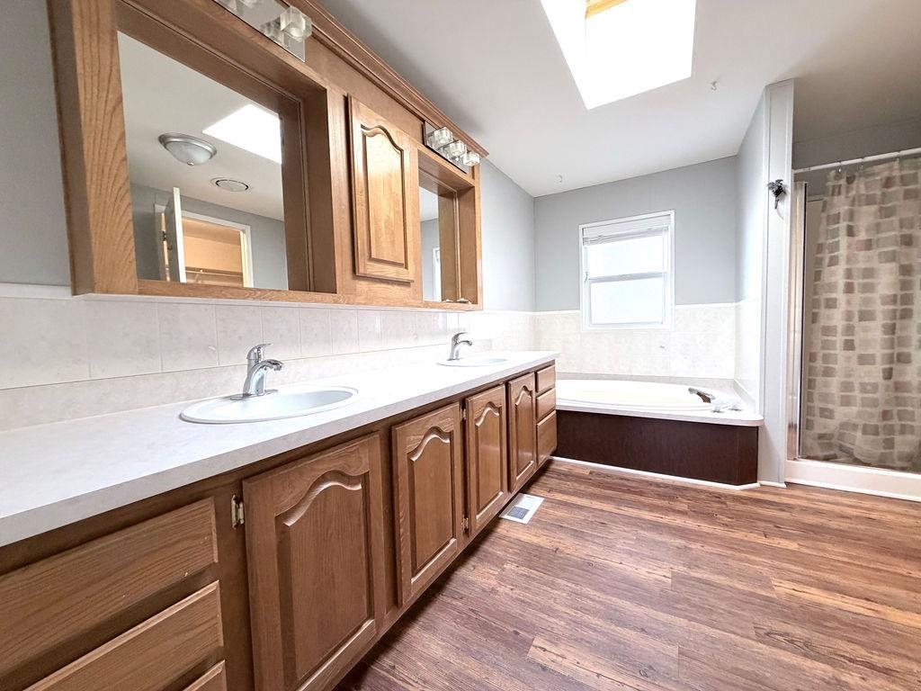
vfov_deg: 85.7
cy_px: 346
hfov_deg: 102.1
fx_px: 372
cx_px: 460
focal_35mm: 14
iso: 320
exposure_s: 1/75
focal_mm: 2.22
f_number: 2.2
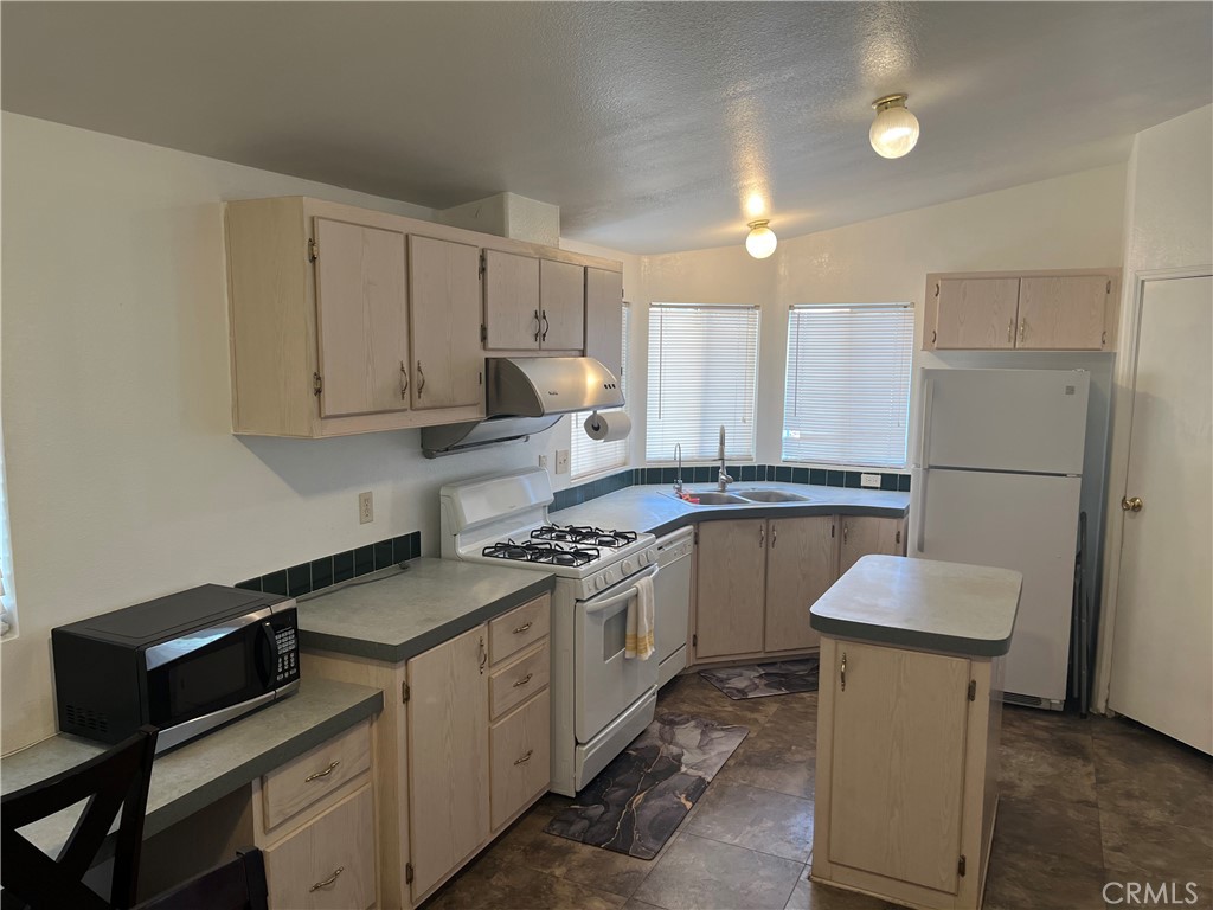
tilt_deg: -7.7
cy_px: 455
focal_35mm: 26
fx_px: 911
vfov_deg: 53.1
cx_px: 606
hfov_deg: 67.3
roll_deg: +0.0
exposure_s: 1/120
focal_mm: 5.7
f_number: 1.5
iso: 80
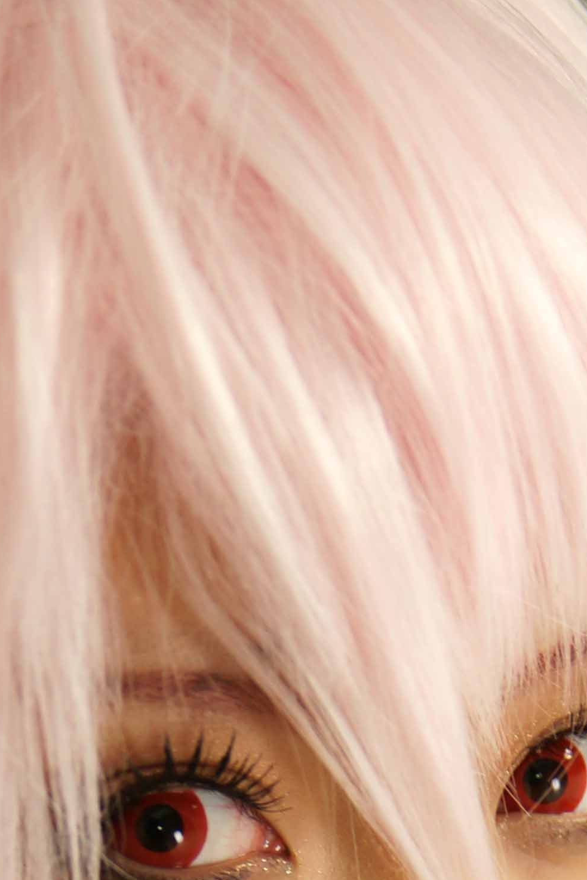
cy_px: 1536
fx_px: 4012
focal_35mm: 164
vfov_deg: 11.7
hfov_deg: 8.4
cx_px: 242
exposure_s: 1/100
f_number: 2.8
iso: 200
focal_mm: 40
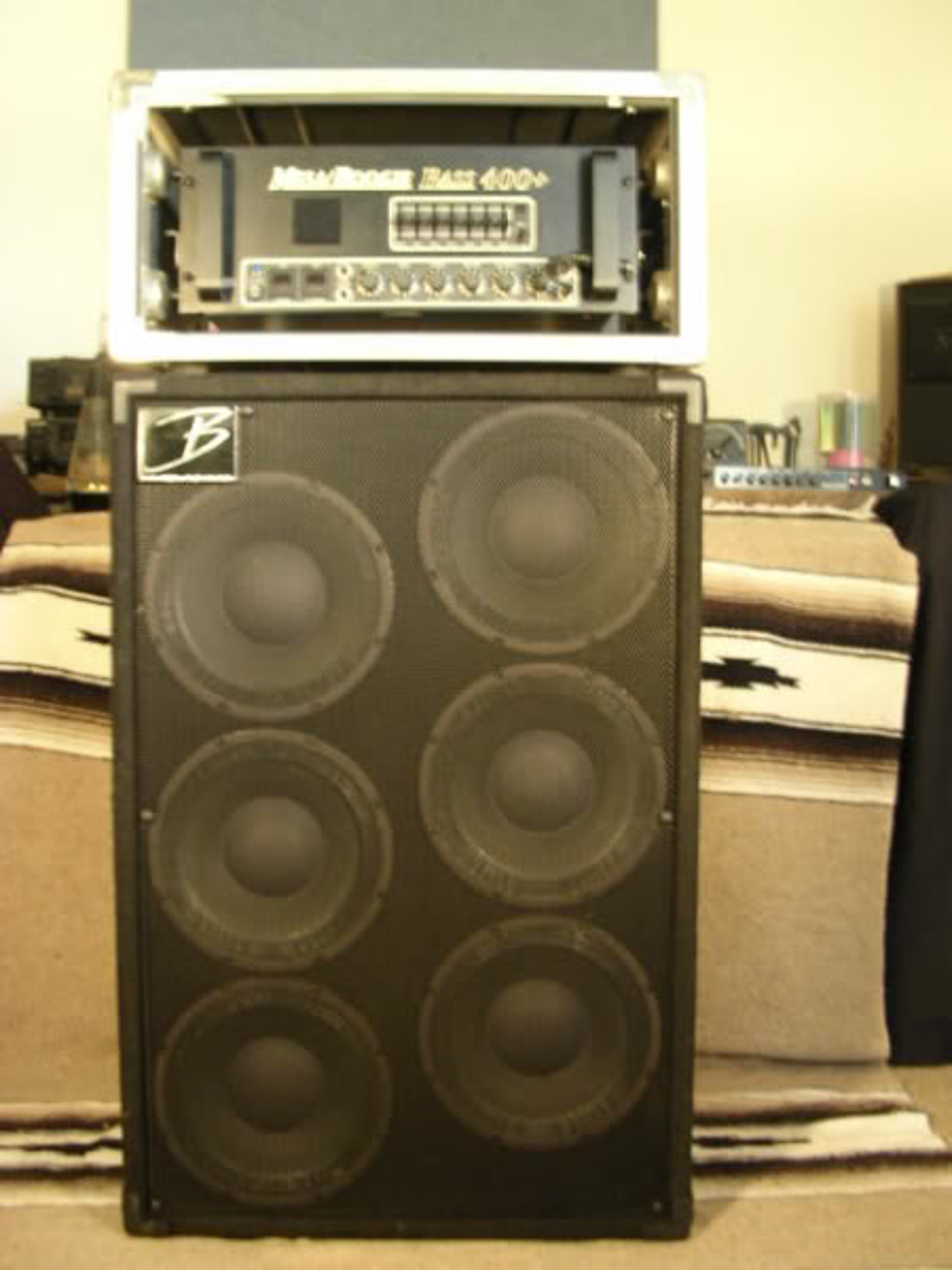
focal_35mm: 38
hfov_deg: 37.7
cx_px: 476
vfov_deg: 49.0
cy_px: 635
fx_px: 1393
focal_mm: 5.8
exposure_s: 1/3.3
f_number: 2.8
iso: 245
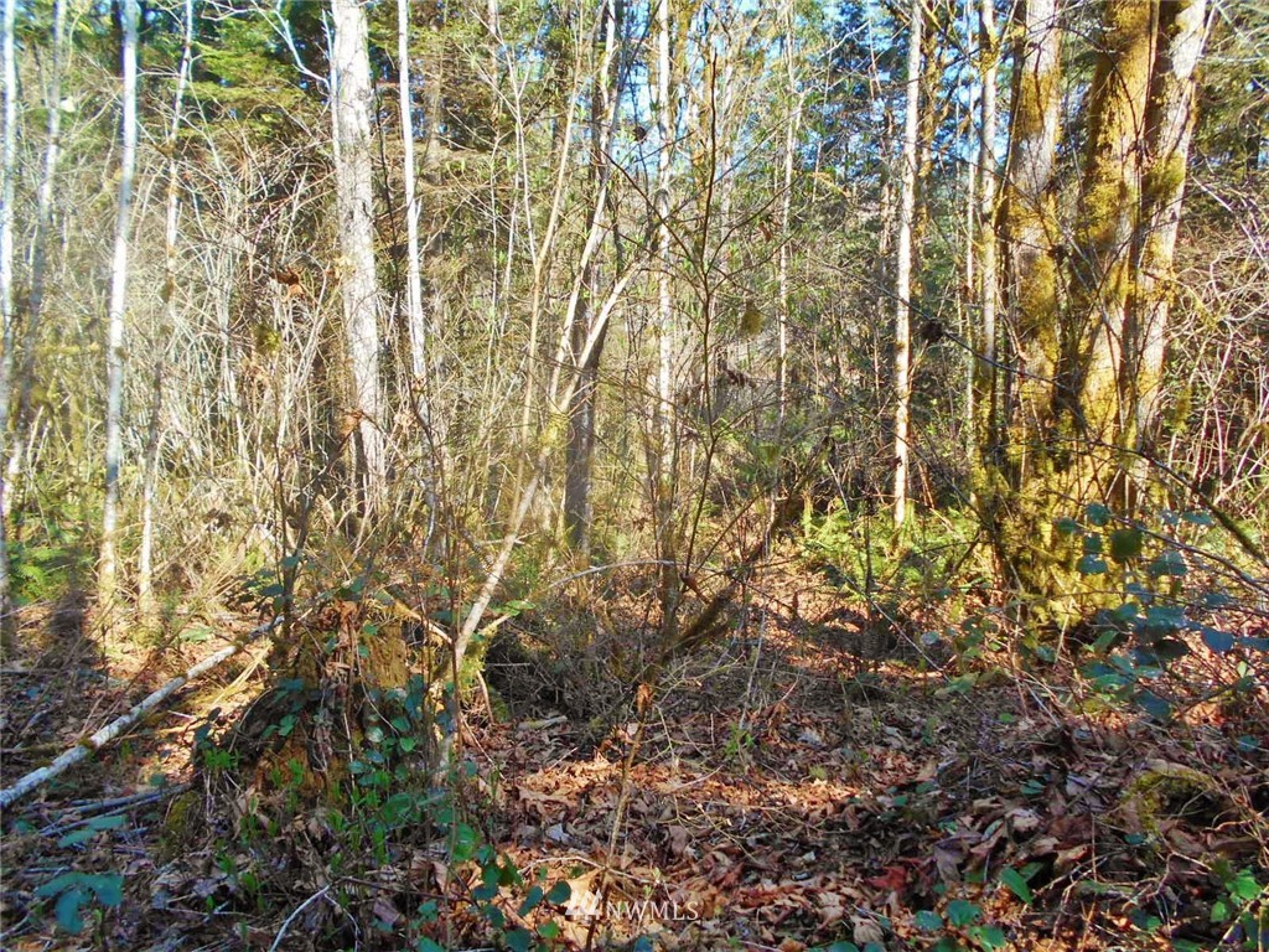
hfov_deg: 67.3
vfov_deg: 53.1
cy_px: 476
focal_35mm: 26
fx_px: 953
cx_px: 634
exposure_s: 1/160
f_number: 3.2
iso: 80
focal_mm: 4.6
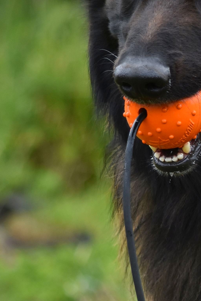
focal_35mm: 551
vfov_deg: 3.7
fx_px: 4616
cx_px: 289
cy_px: 126
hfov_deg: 2.5
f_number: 4.8
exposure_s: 1/2000
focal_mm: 125
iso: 560
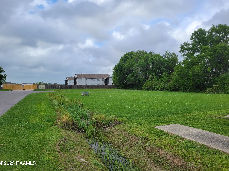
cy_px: 86
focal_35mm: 26
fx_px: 172
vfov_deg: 53.1
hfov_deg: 67.3
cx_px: 114
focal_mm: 5.4
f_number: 1.8
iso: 40
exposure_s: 1/1654
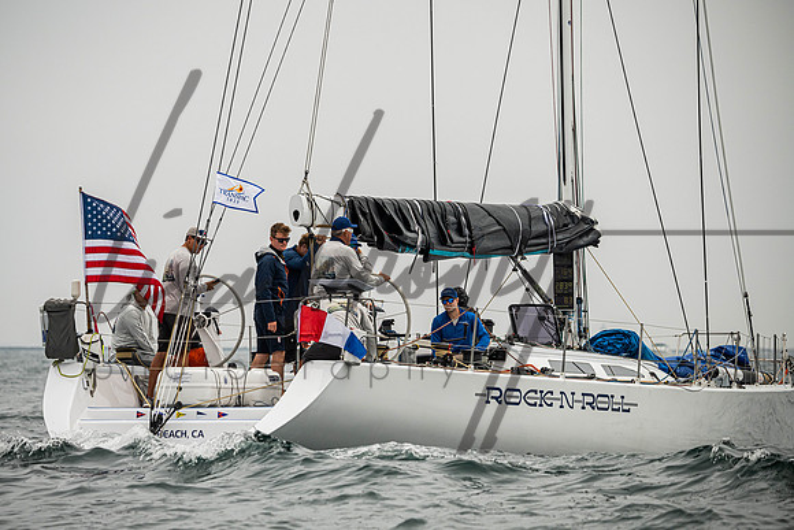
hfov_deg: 8.0
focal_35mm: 257
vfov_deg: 5.4
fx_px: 5669
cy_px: 272
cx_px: 356
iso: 500
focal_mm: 230
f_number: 5.6
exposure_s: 1/4000
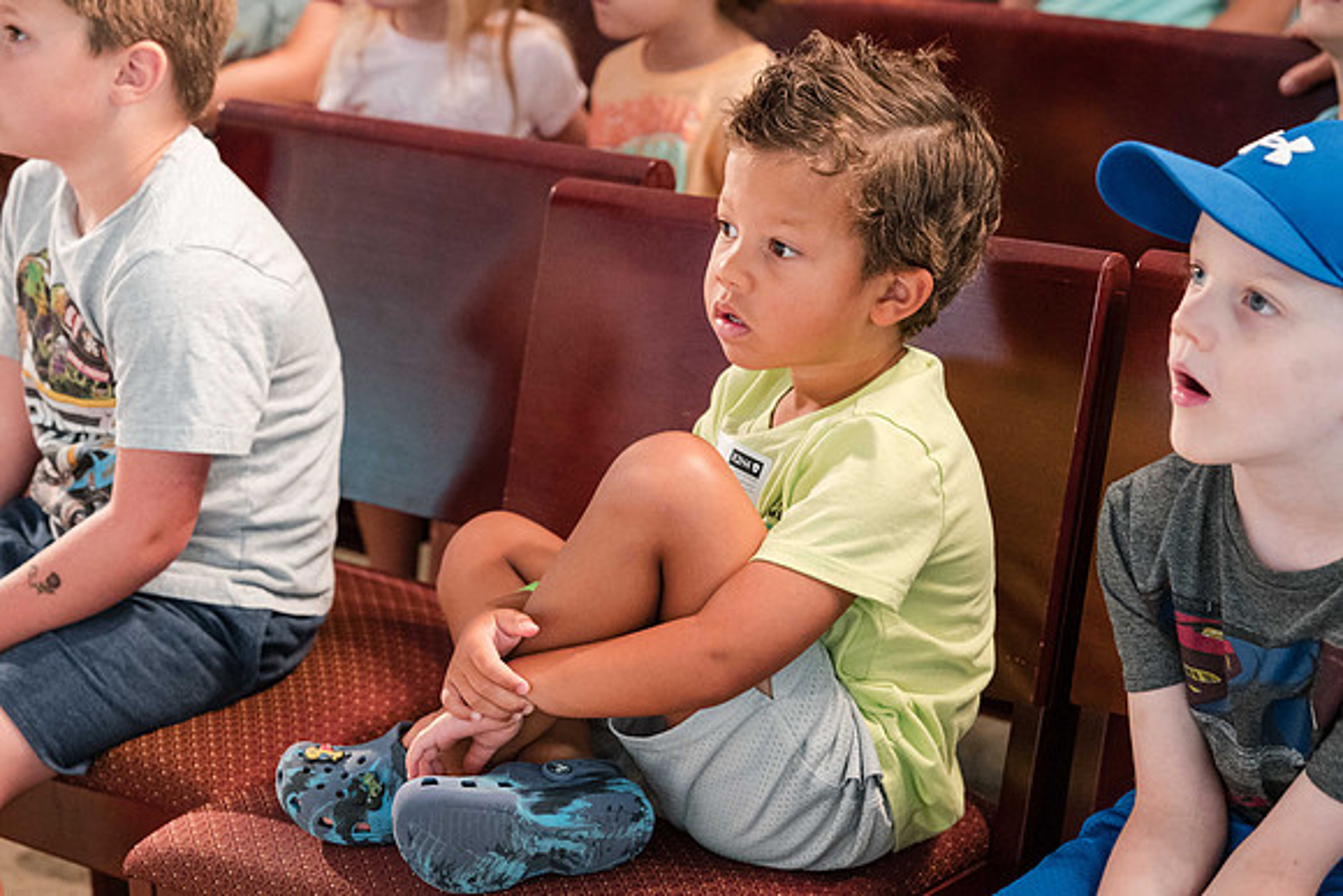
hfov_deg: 22.2
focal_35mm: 92
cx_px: 674
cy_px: 447
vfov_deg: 14.9
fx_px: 3421
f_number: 5
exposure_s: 1/100
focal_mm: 85
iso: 6400
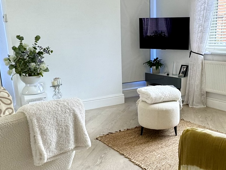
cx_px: 163
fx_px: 235
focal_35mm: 36
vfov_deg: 39.5
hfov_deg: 49.7
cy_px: 101
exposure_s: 1/100
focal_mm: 2.22
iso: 80
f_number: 2.2
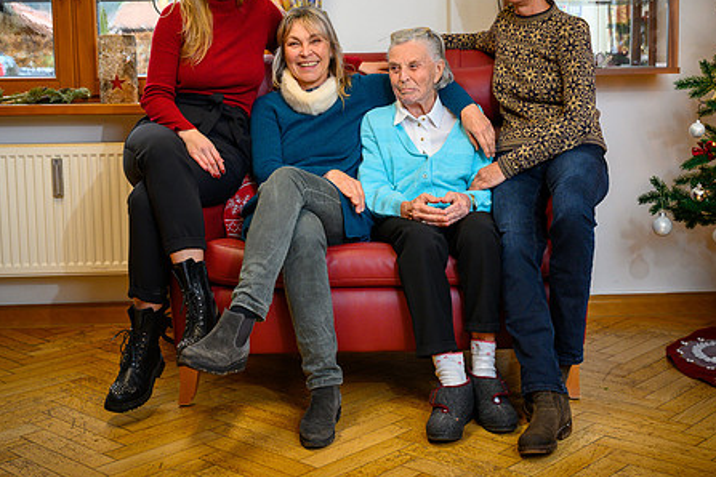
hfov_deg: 41.1
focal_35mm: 48
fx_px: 955
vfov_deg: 28.0
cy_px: 184
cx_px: 381
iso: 800
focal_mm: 37
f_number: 4
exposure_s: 1/100
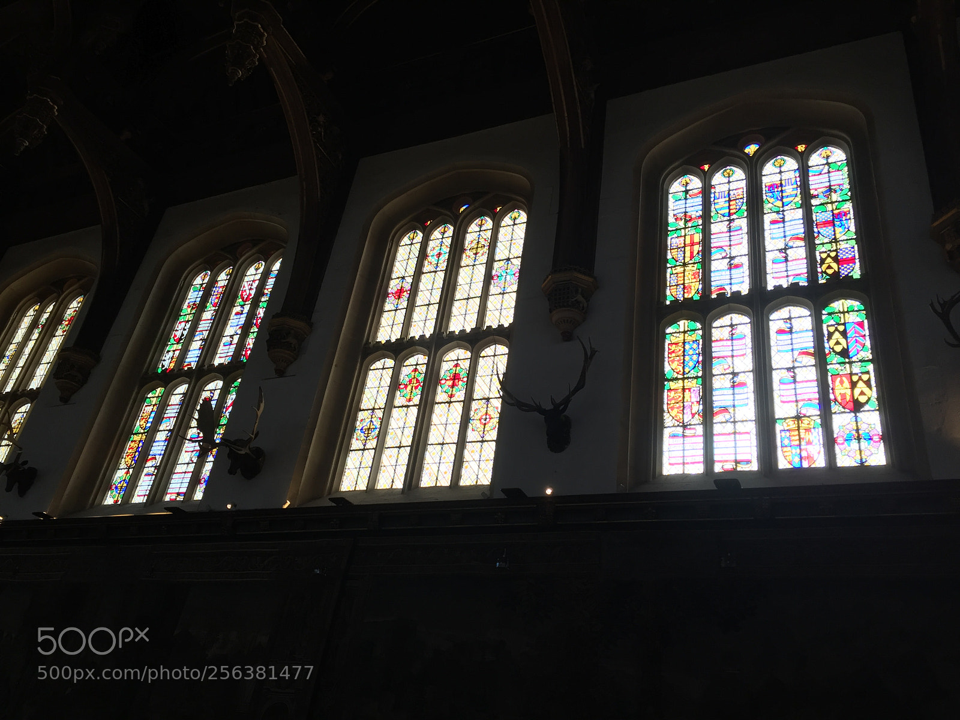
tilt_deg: +31.0
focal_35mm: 29
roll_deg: -9.6
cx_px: 480
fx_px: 804
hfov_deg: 61.7
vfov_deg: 48.2
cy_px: 360
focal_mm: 4.15
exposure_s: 1/100
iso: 50
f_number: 2.2
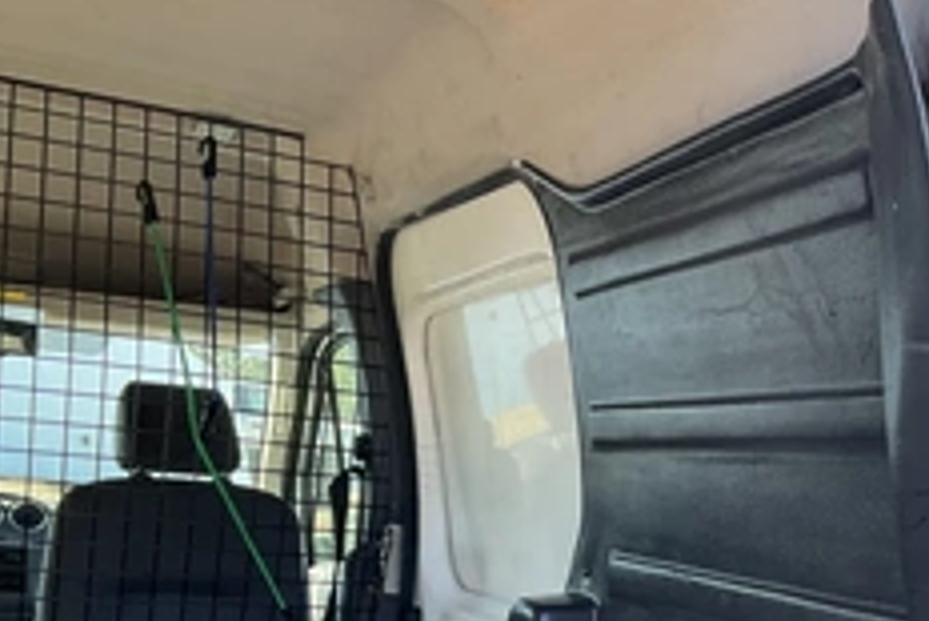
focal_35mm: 52
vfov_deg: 25.0
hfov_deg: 37.5
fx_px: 1343
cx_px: 661
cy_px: 589
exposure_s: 1/163
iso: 32
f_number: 1.8
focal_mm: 3
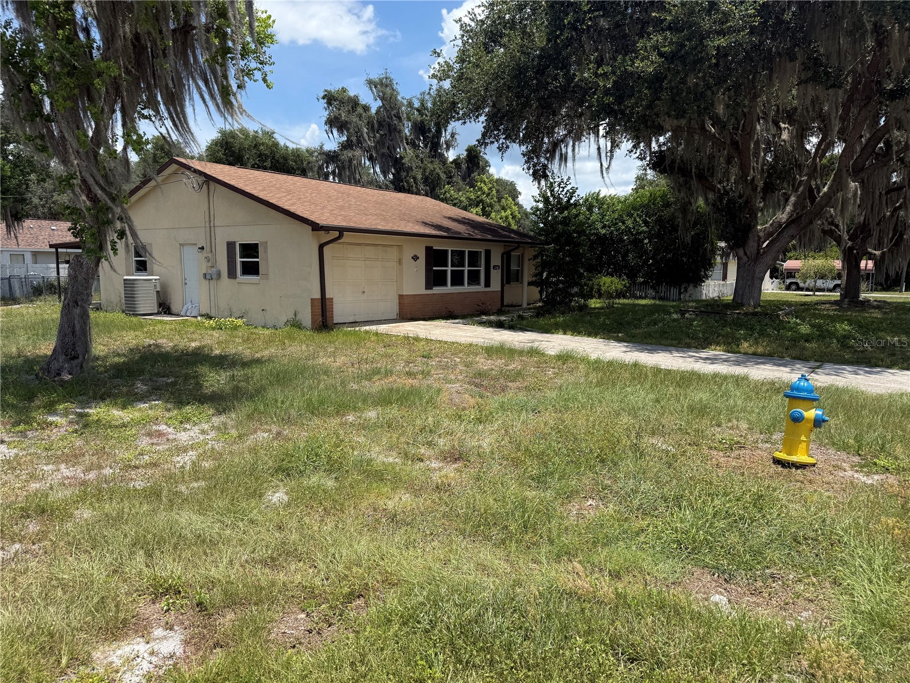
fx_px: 631
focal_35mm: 24
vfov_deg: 56.8
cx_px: 455
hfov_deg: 71.6
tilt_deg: -7.6
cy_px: 342
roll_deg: -0.8
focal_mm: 6.76
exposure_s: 1/3953
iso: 80
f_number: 1.78
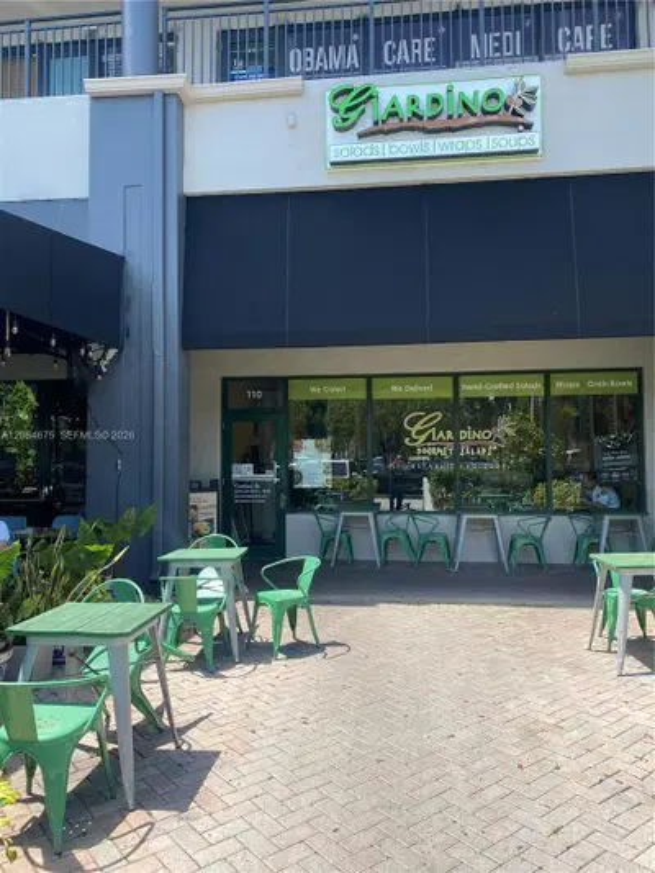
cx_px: 328
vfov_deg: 67.3
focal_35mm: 26
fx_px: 656
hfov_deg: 53.1
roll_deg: -0.7
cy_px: 436
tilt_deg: +2.1
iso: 32
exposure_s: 1/1103
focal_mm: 4.25
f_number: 1.8
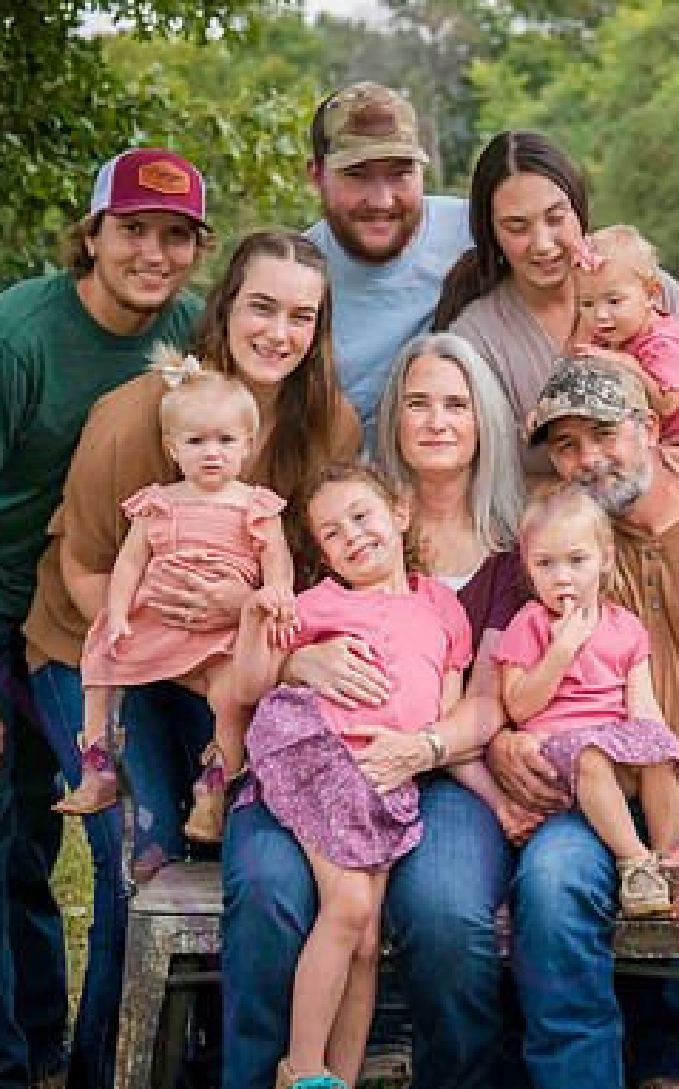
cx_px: 473
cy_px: 500
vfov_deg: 17.4
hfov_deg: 10.9
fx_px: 3557
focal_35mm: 120
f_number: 4.5
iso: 400
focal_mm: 70
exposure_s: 1/640
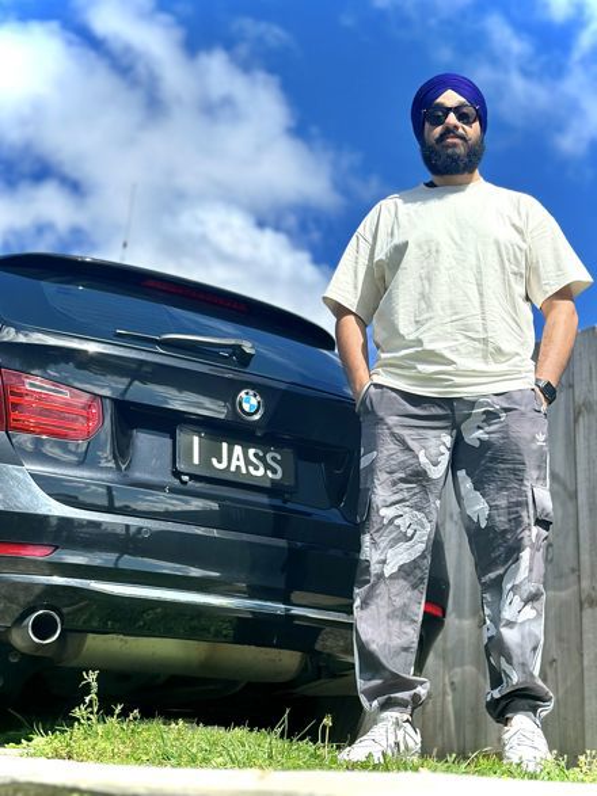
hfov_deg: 30.3
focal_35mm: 48
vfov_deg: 39.7
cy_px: 398
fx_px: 1104
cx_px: 298
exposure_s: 1/5556
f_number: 1.78
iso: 100
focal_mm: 6.86
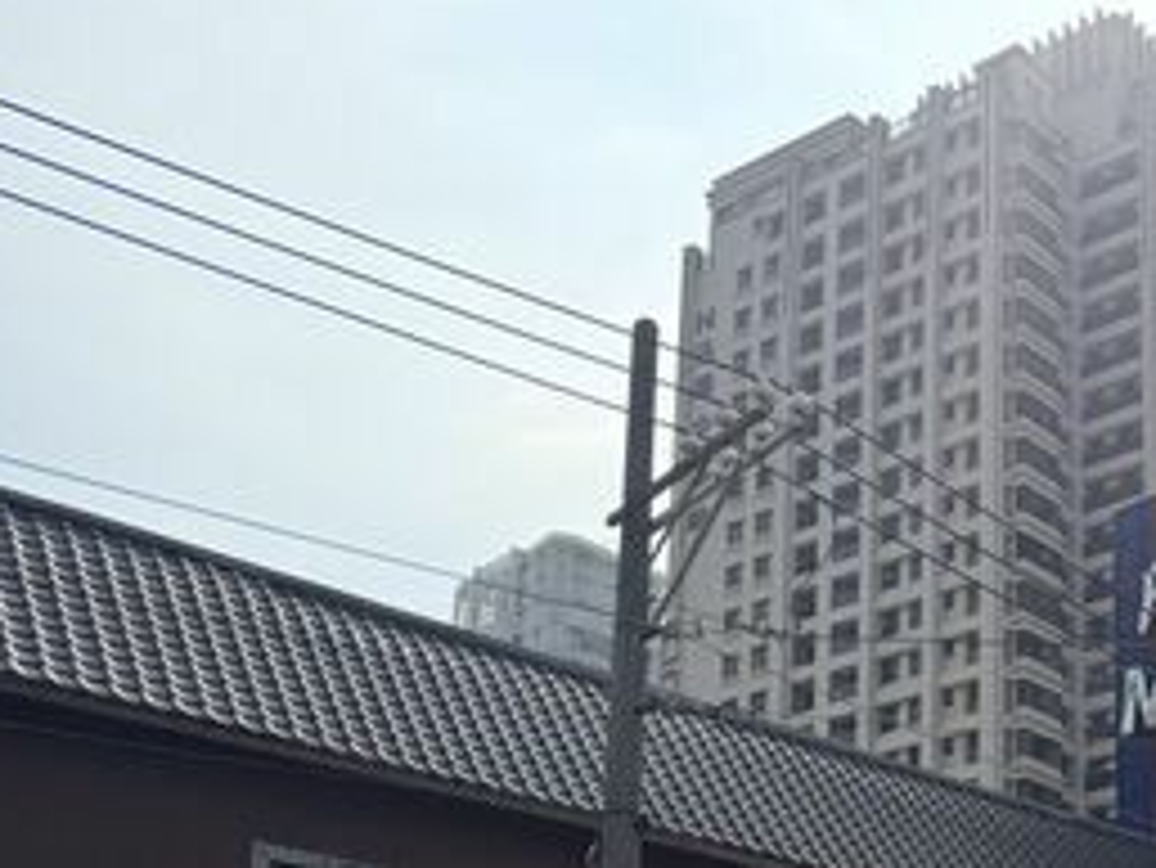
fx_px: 1871
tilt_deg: +11.7
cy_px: 958
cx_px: 1295
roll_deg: +2.2
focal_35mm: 56
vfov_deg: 24.4
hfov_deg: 30.4
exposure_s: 1/9091
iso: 80
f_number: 1.78
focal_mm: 6.76
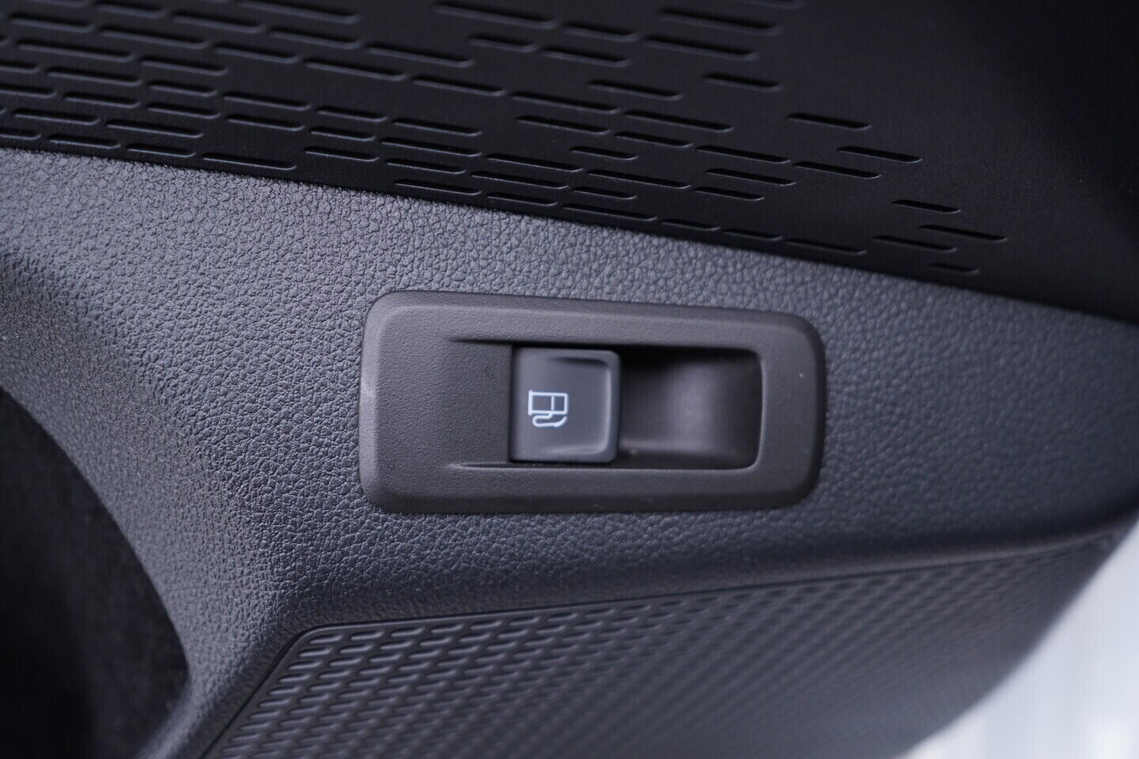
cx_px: 570
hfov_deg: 53.1
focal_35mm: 36
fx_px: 1139
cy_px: 380
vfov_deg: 36.9
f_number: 2.8
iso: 250
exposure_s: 1/40
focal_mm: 24
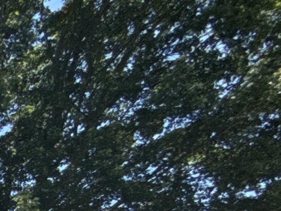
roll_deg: -5.5
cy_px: 528
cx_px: -469
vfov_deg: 13.3
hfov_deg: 13.3
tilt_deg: -12.1
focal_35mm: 77
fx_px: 625
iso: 50
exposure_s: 1/1613
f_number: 2.2
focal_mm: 2.22
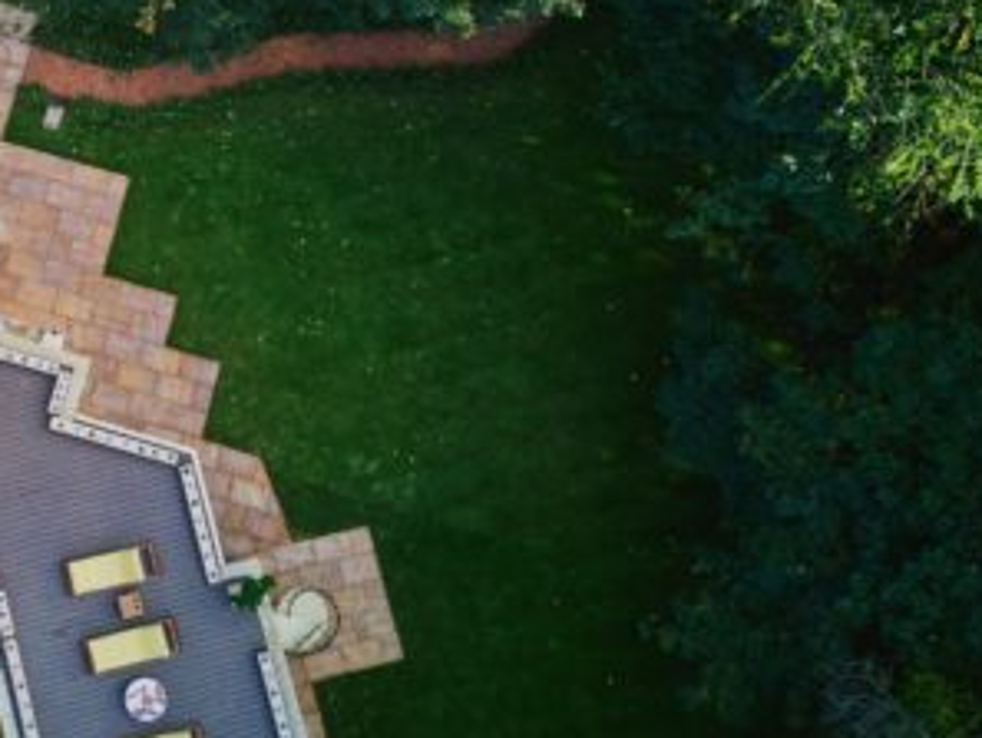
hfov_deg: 28.5
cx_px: -86
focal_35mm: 62
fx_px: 1760
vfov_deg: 23.5
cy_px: 235
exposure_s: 1/250
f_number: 1.7
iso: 100
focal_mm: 6.72
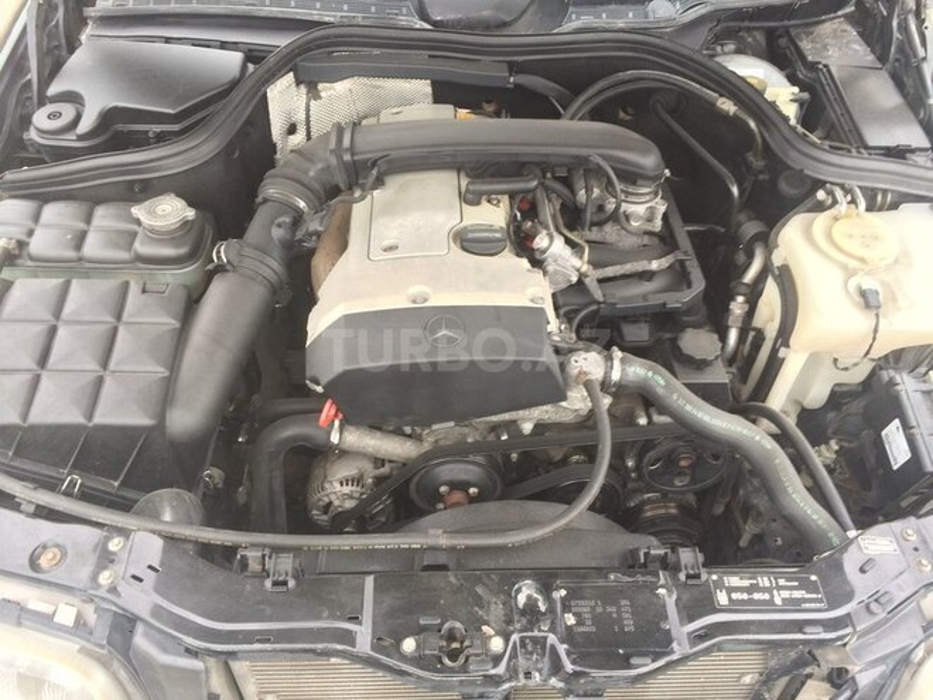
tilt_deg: -48.1
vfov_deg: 48.2
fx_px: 782
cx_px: 466
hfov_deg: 61.7
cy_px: 350
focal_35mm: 29
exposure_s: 1/33
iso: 80
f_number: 2.2
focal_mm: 4.15
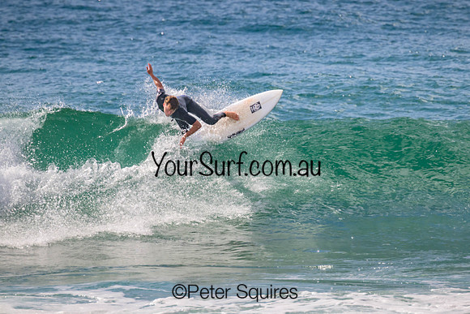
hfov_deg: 2.2
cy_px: 130
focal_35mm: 936
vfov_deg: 1.5
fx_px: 12219
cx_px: 275
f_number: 11
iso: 800
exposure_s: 1/2000
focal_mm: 800
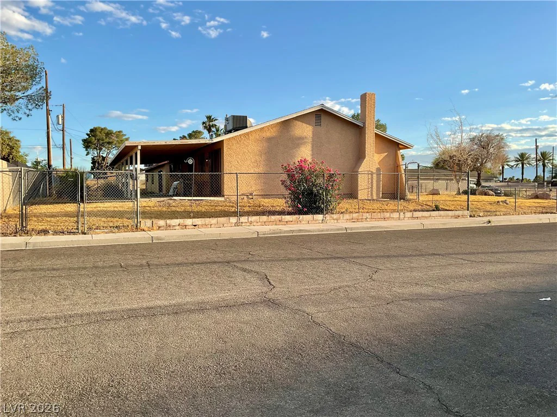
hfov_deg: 61.7
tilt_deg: -2.1
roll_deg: +0.3
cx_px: 278
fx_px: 467
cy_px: 208
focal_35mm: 29
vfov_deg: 48.2
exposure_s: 1/883
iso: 16
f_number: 1.8
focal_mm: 3
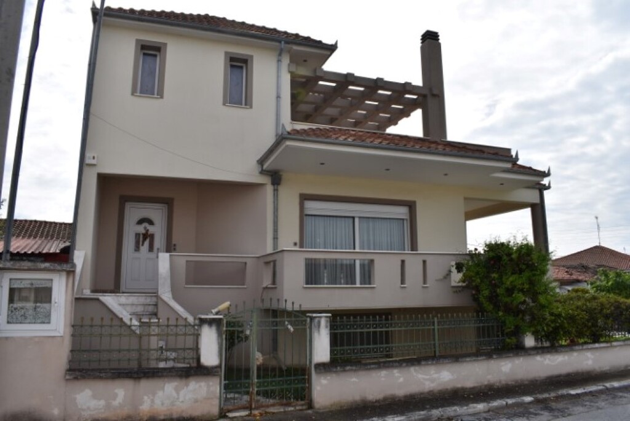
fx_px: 473
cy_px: 210
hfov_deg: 67.3
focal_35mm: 27
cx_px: 315
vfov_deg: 48.0
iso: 100
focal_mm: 18
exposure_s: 1/200
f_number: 13
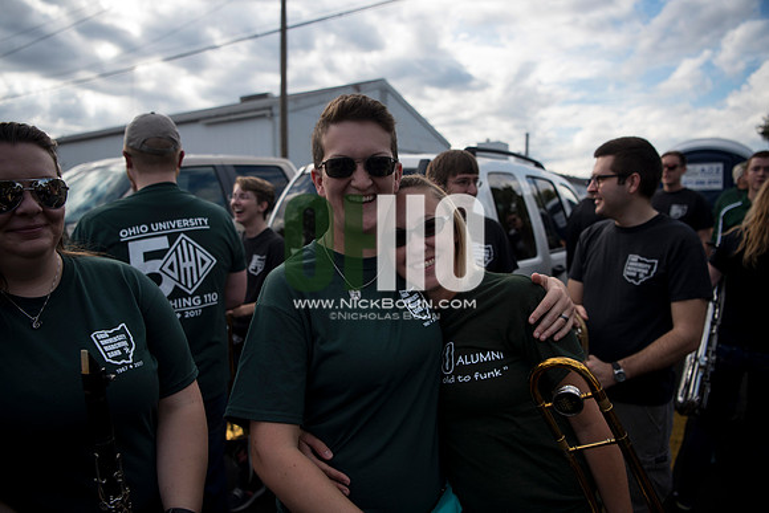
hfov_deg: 73.7
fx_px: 513
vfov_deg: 53.2
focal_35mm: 24
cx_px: 384
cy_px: 256
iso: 250
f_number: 2.8
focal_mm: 24
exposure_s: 1/2000
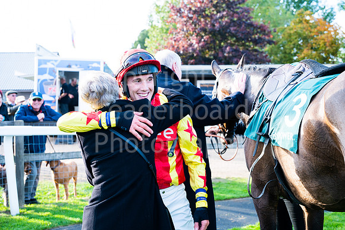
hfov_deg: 43.6
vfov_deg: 29.8
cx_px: 172
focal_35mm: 45
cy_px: 115
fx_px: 431
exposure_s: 1/500
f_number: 4
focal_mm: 45
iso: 500
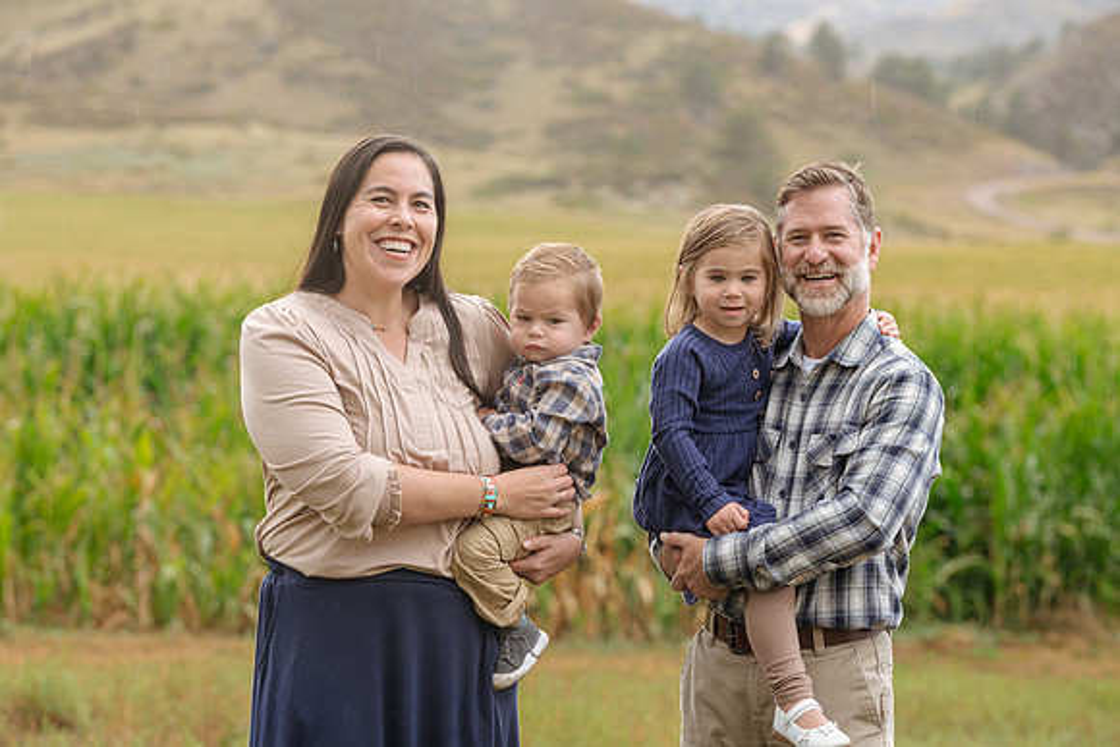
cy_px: 374
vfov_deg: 10.3
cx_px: 560
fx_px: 4139
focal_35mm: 133
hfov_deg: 15.4
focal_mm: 133
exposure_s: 1/125
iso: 200
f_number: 5.6
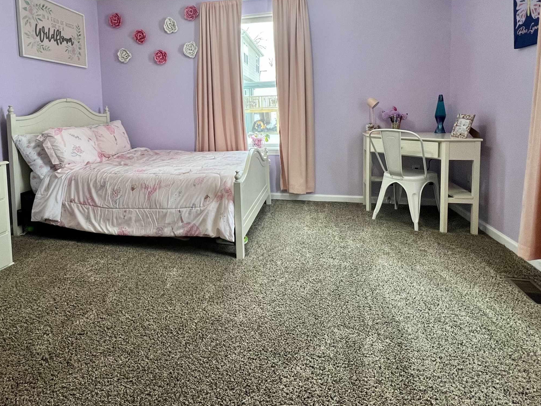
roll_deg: +1.4
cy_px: 135
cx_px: 219
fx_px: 313
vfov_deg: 64.3
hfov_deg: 80.9
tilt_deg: -4.3
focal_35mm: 20
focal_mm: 1.57
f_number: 1.8
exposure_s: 1/120
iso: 250
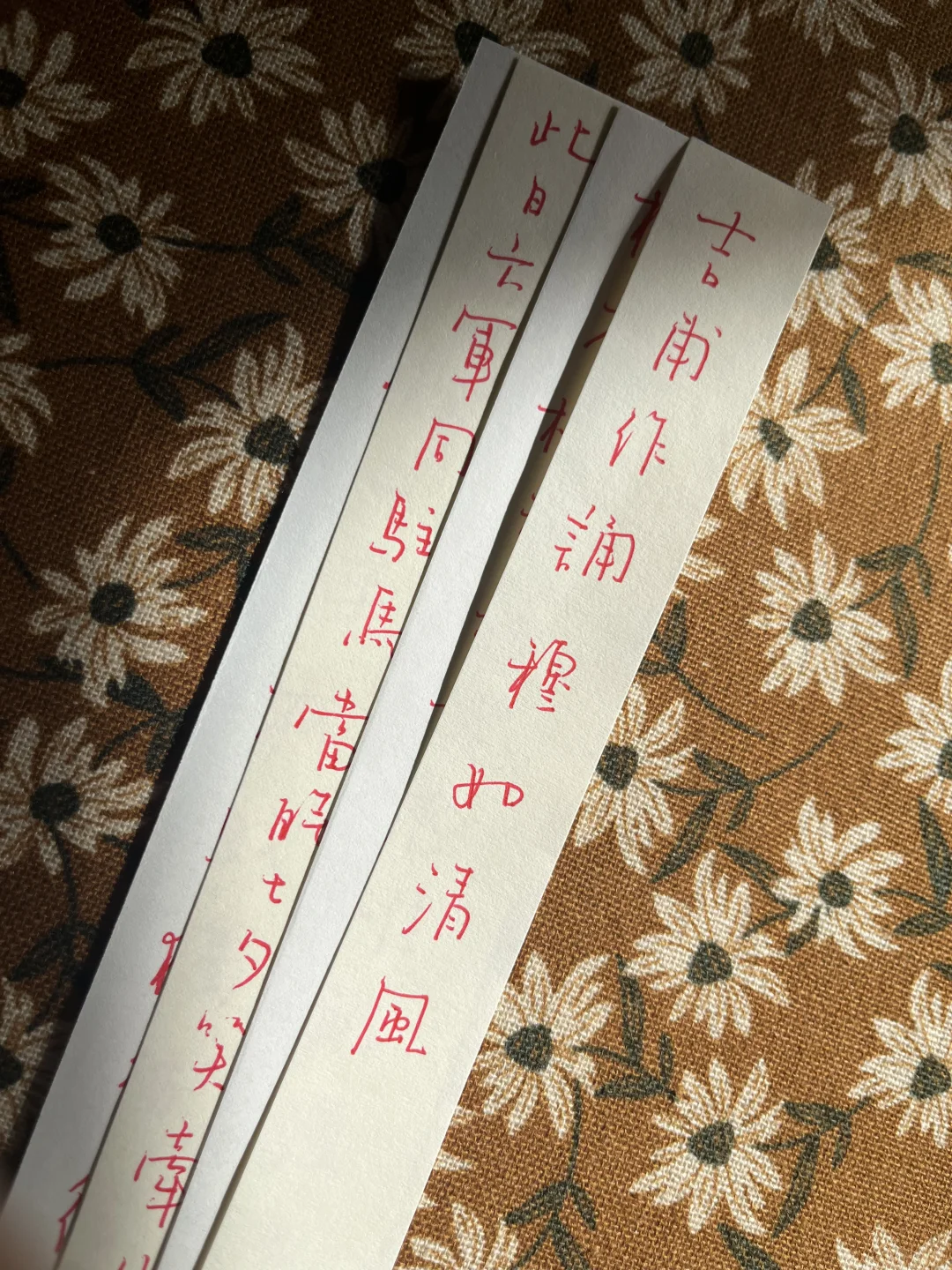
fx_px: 953
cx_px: 476
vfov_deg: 67.3
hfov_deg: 53.1
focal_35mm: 26
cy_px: 635
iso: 50
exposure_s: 1/2062
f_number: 1.6
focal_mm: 5.1
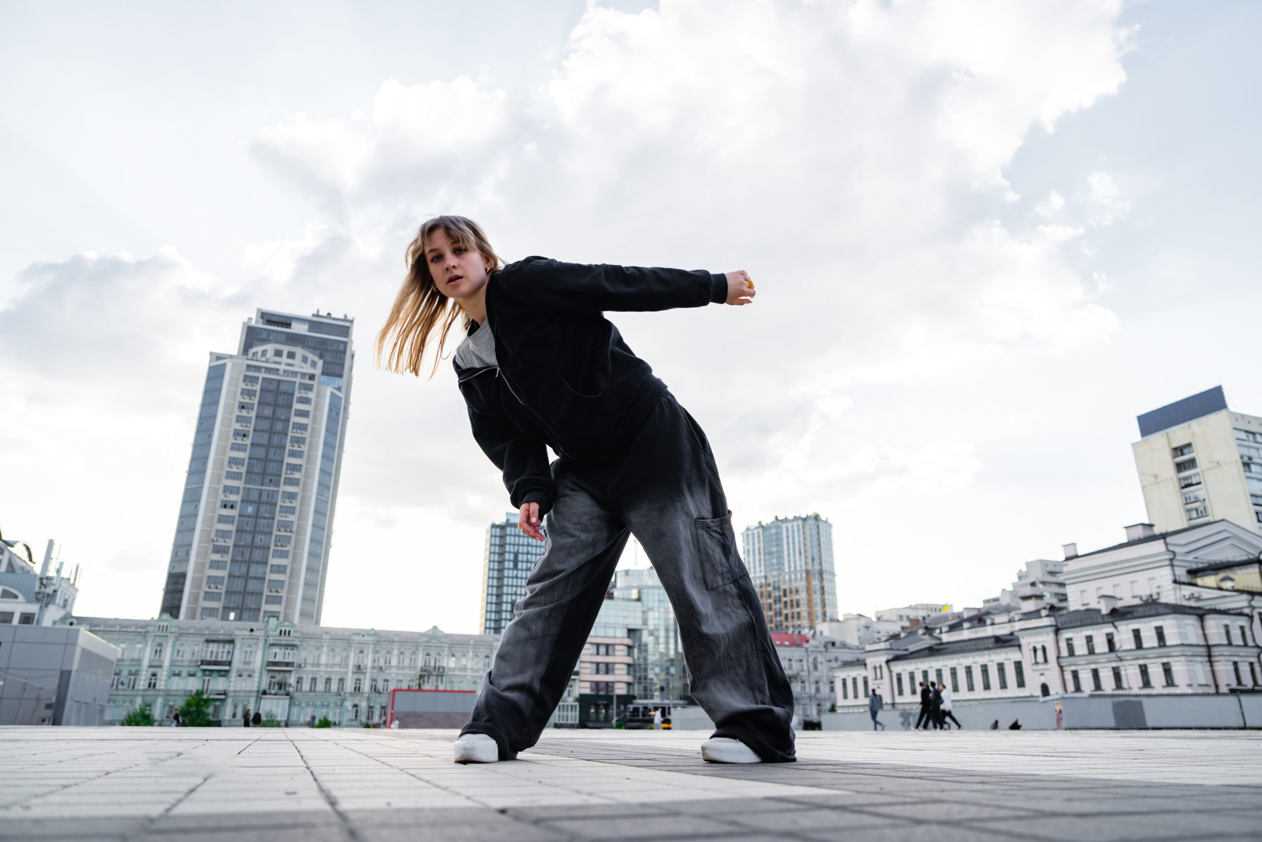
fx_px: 841
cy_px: 421
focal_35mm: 24
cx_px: 631
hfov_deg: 73.7
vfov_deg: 53.1
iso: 100
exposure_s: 1/400
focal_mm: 24
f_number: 2.8
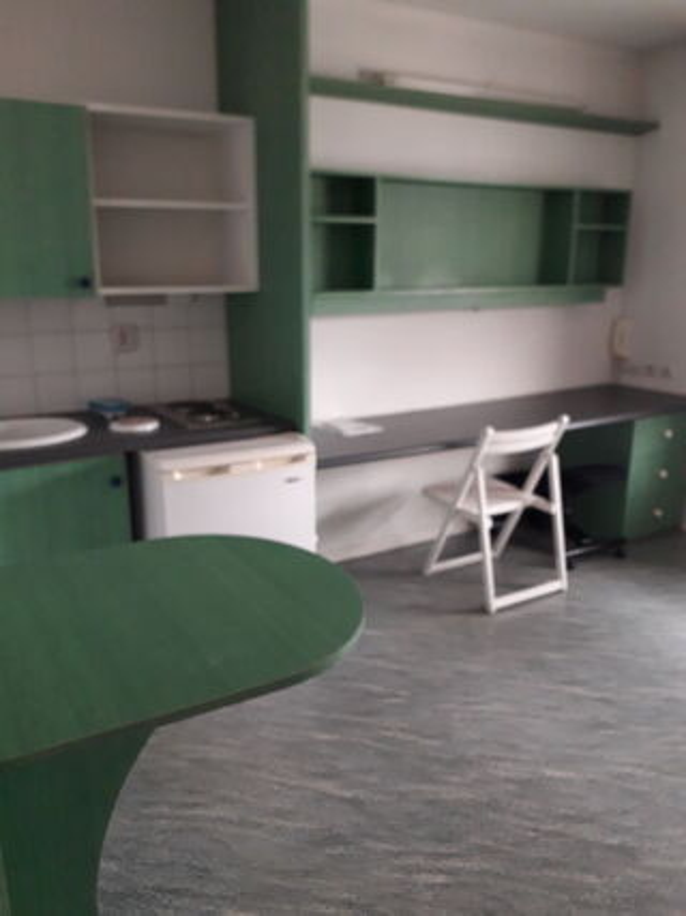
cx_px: 343
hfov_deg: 51.3
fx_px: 714
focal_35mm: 27
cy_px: 458
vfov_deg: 65.3
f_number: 1.9
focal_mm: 3.6
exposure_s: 1/33
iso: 160
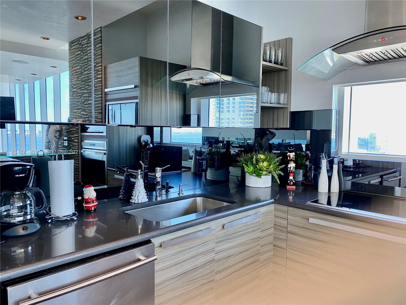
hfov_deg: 67.3
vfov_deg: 53.1
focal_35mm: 26
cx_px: 203
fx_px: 305
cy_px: 152
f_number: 1.8
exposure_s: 1/60
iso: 100
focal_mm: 4.25
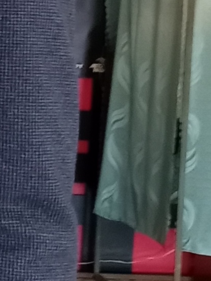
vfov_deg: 10.6
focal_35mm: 186
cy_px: 19
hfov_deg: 7.2
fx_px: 1512
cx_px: -389
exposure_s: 1/25
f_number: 1.8
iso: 848
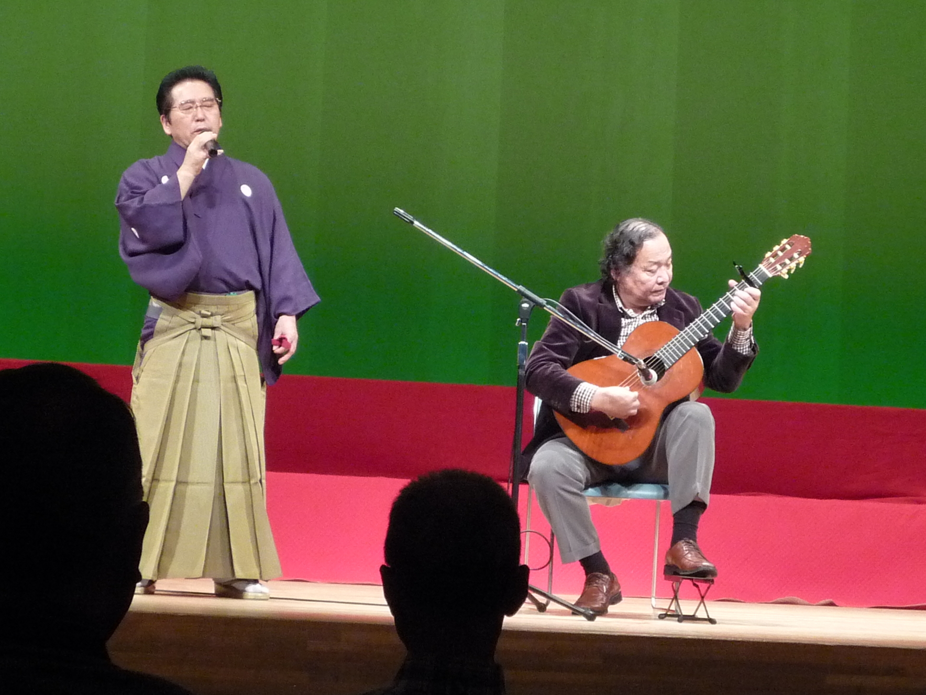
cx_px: 456
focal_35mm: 112
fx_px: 2996
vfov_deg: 13.2
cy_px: 351
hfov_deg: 17.6
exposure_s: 1/25
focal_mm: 10.9
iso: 400
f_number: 5.2
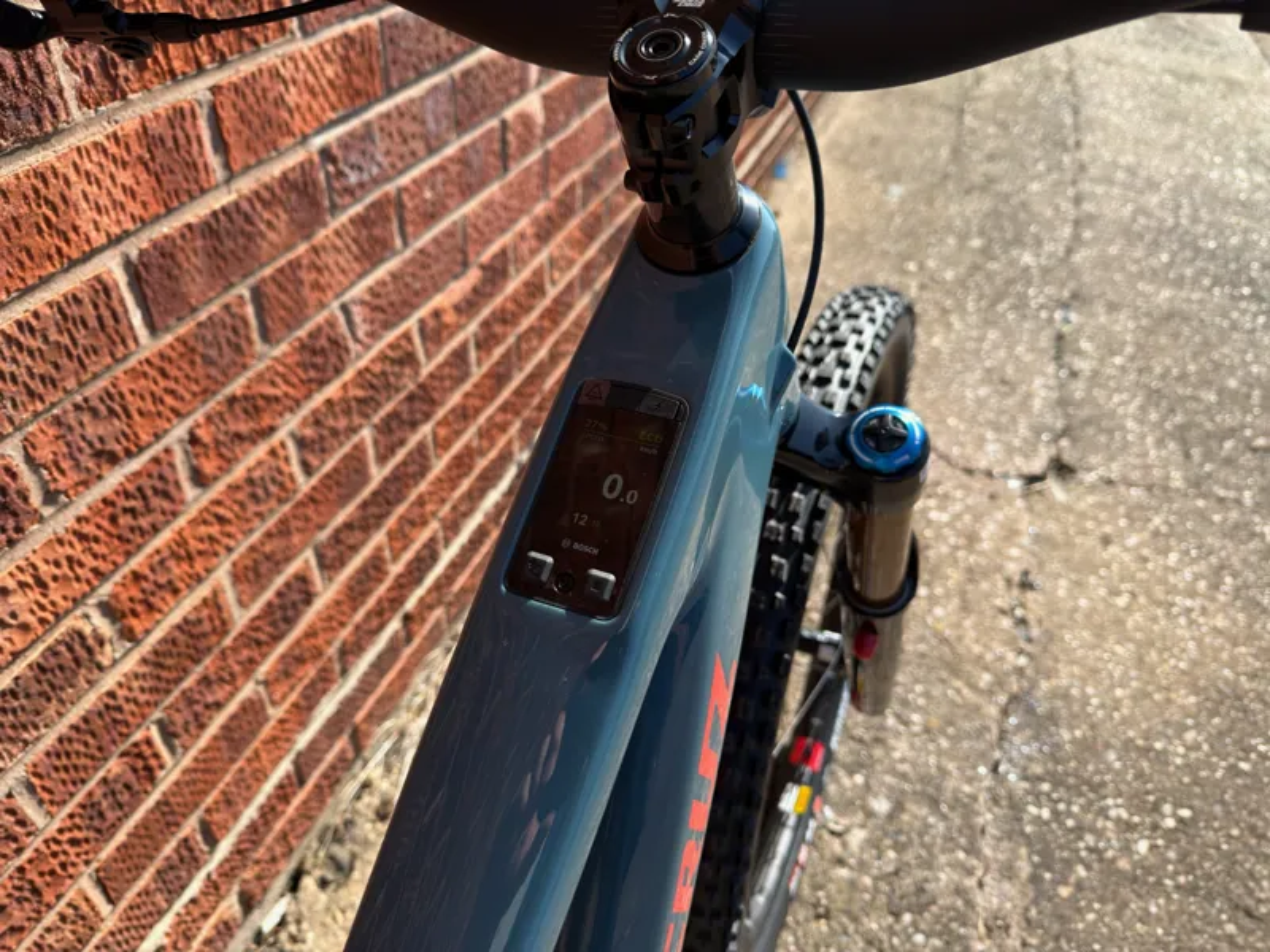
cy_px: 476
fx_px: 881
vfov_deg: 56.8
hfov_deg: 71.6
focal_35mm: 24
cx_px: 635
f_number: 1.78
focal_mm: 6.76
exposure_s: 1/1669
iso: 64
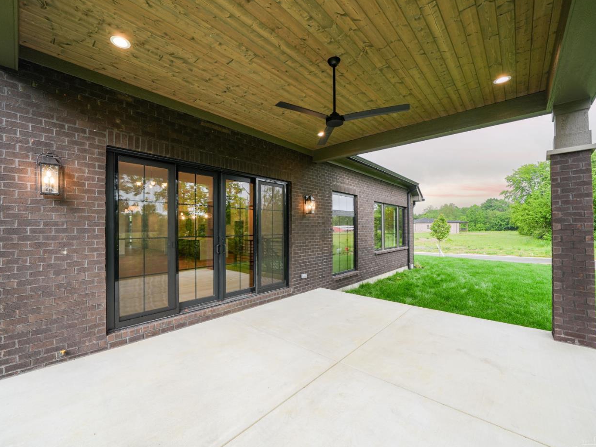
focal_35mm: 14
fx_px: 241
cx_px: 282
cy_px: 227
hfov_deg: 102.0
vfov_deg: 85.7
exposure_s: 1/15
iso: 200
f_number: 10
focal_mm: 12
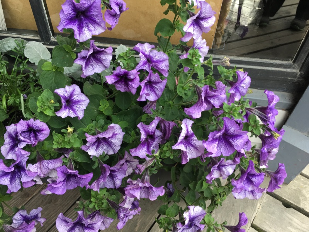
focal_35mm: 29
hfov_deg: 61.7
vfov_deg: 48.2
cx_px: 154
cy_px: 116
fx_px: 259
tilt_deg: -49.1
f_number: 2.2
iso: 32
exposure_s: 1/120
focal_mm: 4.15
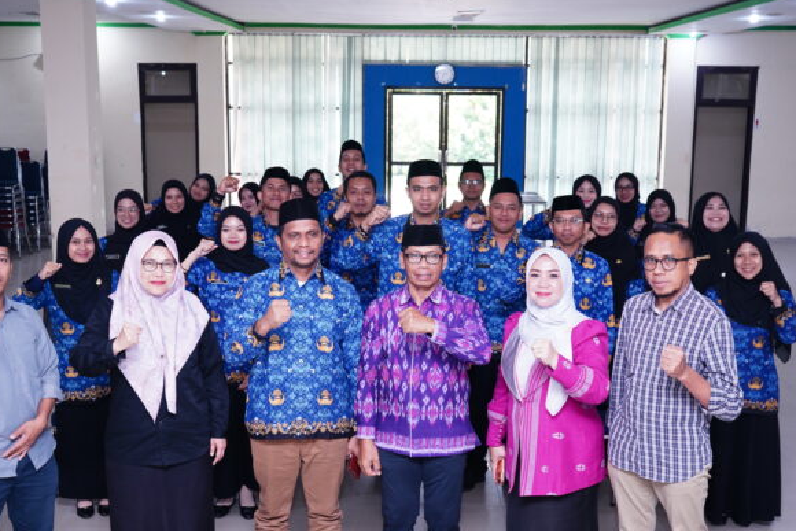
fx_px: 995
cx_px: 382
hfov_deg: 43.6
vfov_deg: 29.8
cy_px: 300
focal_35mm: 45
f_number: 5
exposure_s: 1/80
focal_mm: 34
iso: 1600
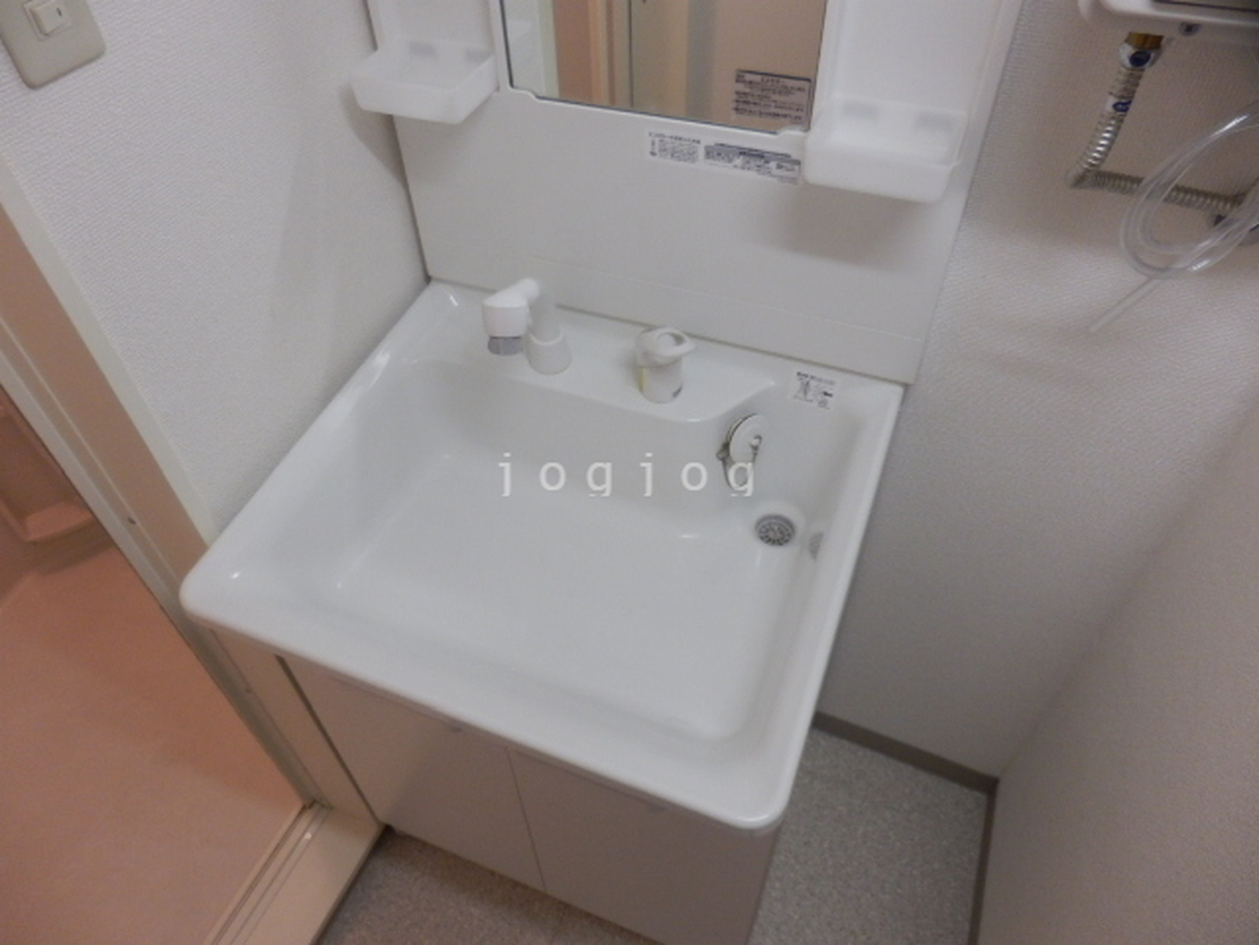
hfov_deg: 71.6
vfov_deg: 56.8
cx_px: 630
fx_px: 873
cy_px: 472
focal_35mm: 24
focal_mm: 4.2
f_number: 3
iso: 250
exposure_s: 1/30
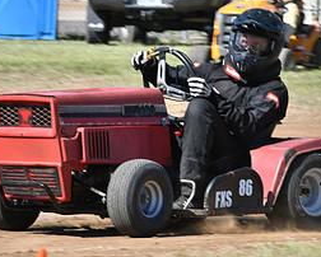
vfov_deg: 3.1
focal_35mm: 501
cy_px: 57
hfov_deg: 3.9
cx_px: 148
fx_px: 4763
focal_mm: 155
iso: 180
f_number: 8
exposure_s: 1/500
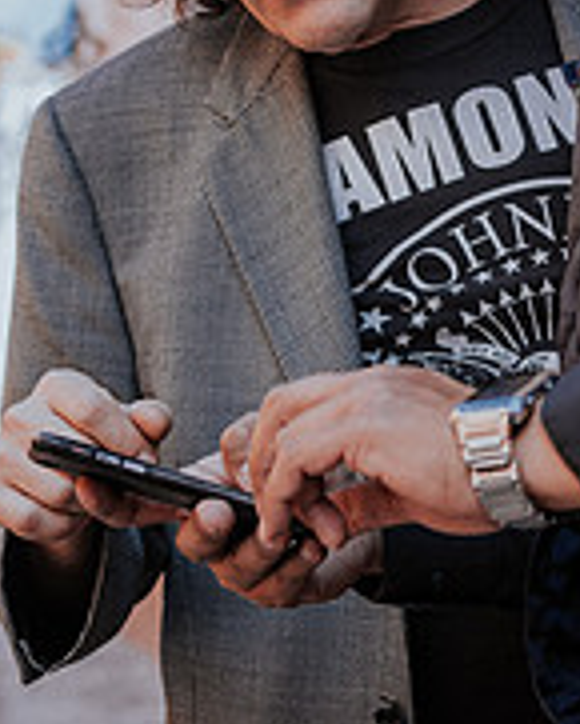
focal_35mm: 117
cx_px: 664
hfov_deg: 12.9
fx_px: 2508
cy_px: 126
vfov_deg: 16.3
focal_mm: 26
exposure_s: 1/1000
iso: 100
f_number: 1.8
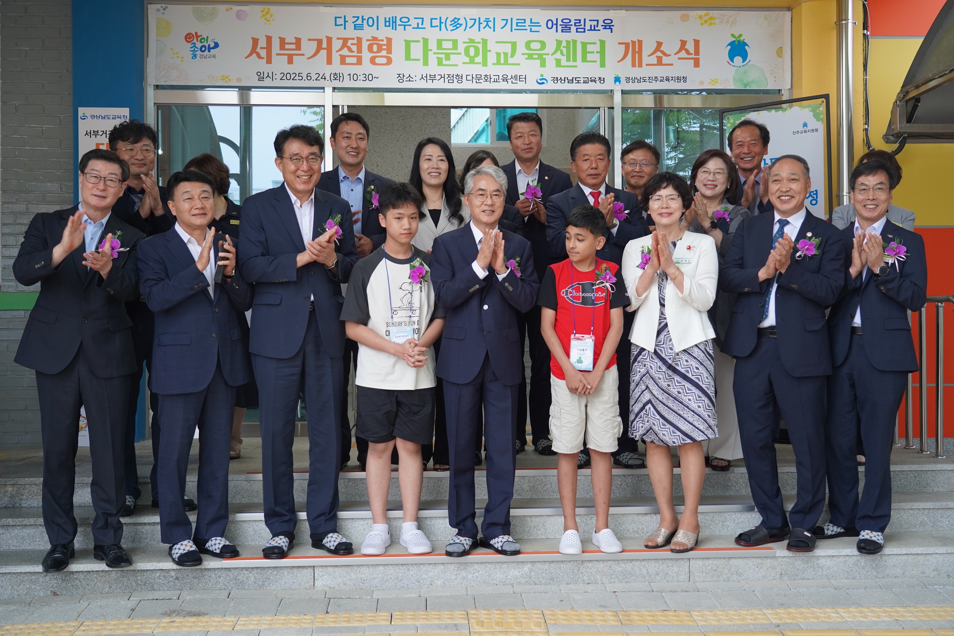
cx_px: 477
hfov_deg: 51.9
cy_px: 318
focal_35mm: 37
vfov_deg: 35.9
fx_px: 980
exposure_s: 1/160
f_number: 4
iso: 640
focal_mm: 37
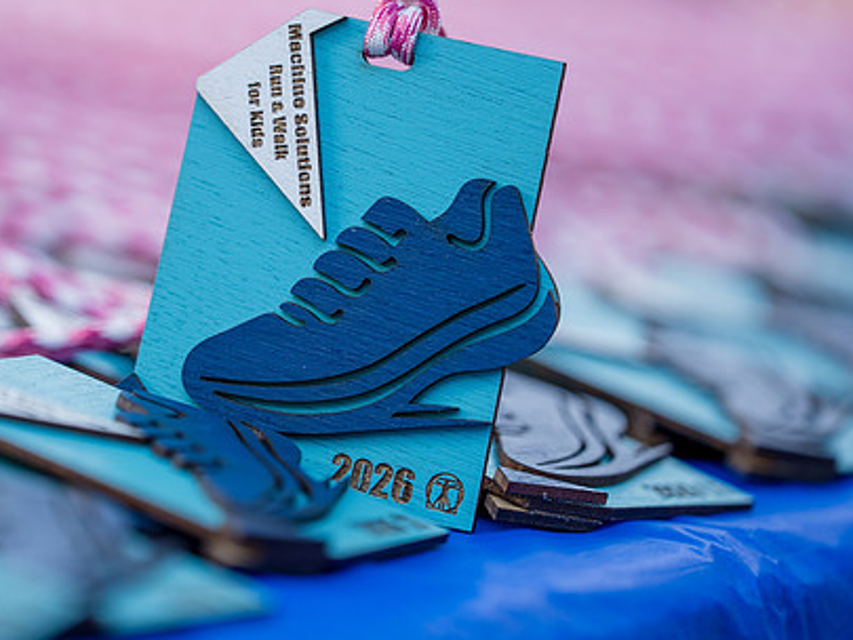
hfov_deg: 7.5
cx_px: 293
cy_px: 279
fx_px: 6483
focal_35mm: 263
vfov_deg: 5.7
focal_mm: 190.8
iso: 500
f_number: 2.8
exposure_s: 1/800
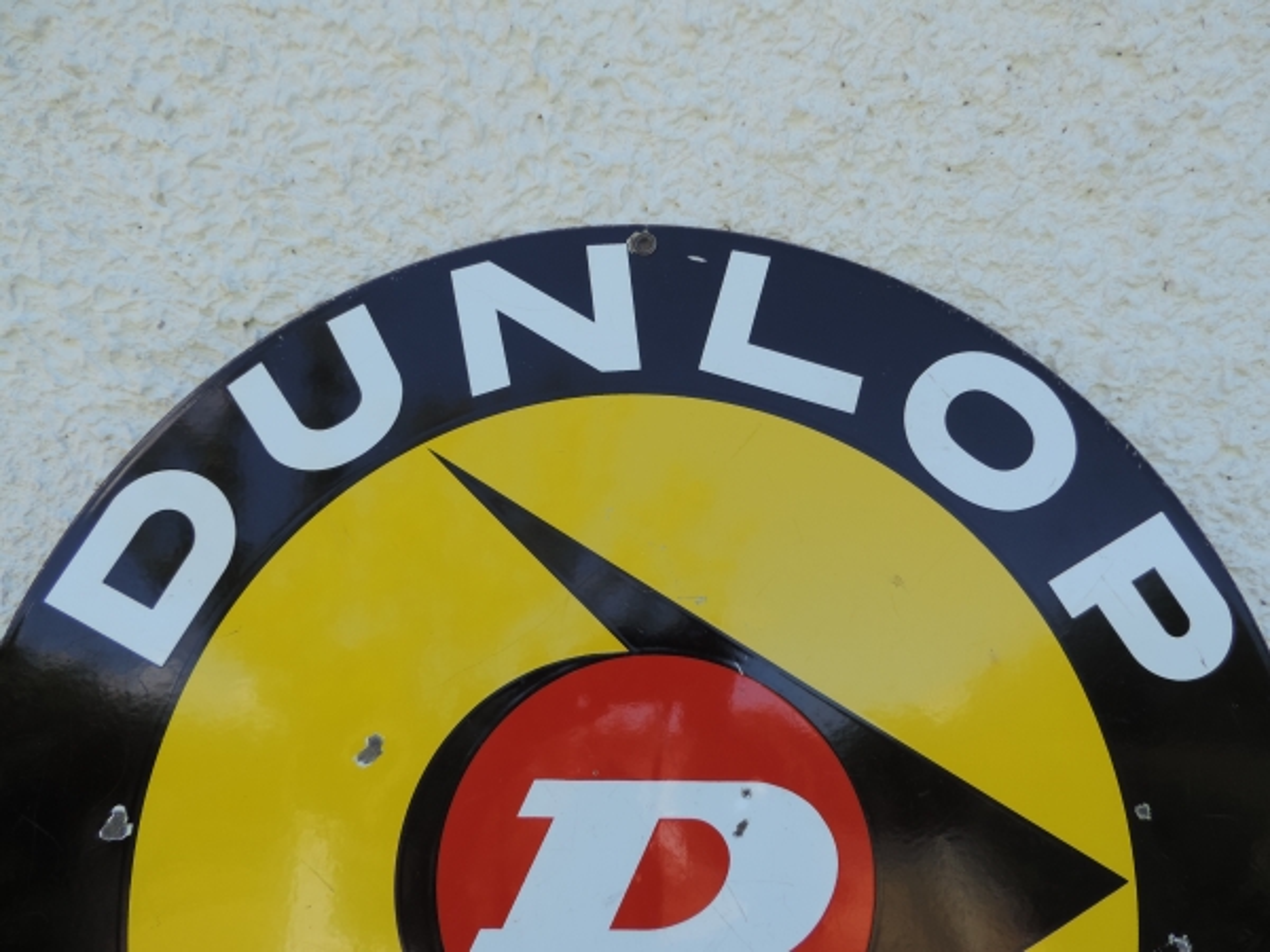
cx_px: 635
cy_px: 476
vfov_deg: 56.8
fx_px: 881
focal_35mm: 24
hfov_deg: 71.6
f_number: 3
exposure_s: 1/250
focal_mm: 4.3
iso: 80
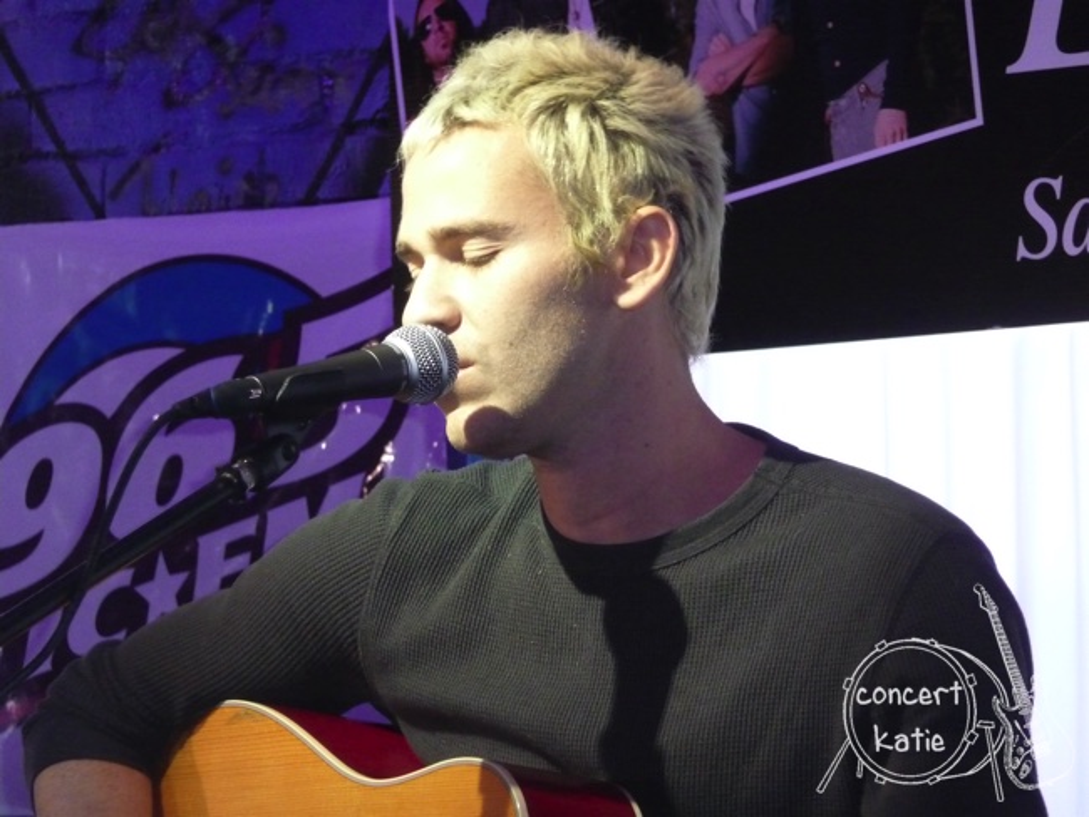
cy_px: 408
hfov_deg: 7.1
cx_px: 544
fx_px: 8812
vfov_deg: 5.3
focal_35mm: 280
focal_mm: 47
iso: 800
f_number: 4.9
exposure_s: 1/60
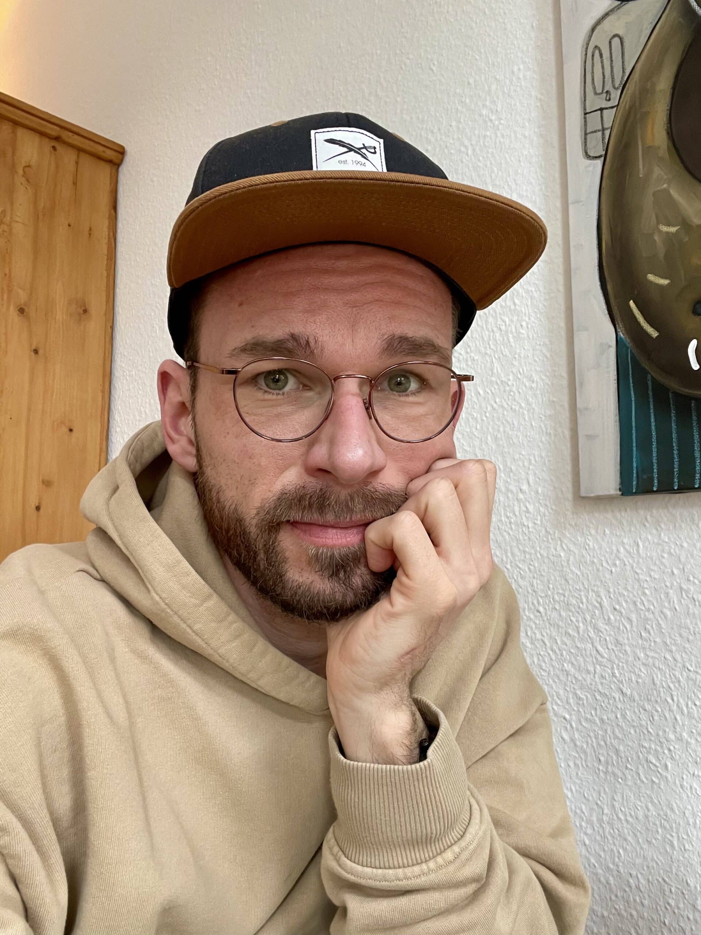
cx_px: 350
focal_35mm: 30
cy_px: 468
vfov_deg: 60.0
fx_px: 810
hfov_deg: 46.8
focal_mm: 2.71
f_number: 2.2
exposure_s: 1/59
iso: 320
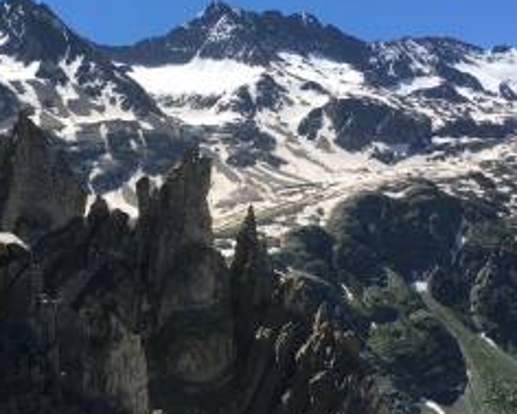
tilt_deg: -1.4
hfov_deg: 38.6
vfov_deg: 31.4
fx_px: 735
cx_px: 202
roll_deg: +2.0
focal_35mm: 48
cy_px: 230
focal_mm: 4.15
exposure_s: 1/1832
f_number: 2.2
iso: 25
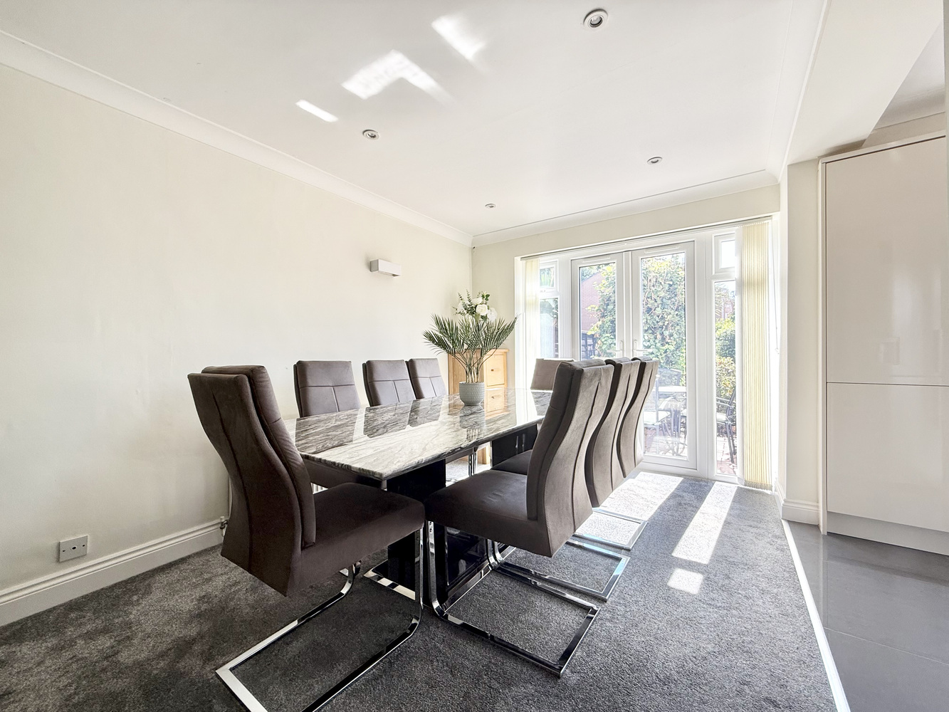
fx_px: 384
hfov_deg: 102.1
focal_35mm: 14
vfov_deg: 85.7
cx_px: 474
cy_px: 356
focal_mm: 2.22
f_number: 2.2
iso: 64
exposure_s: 1/99
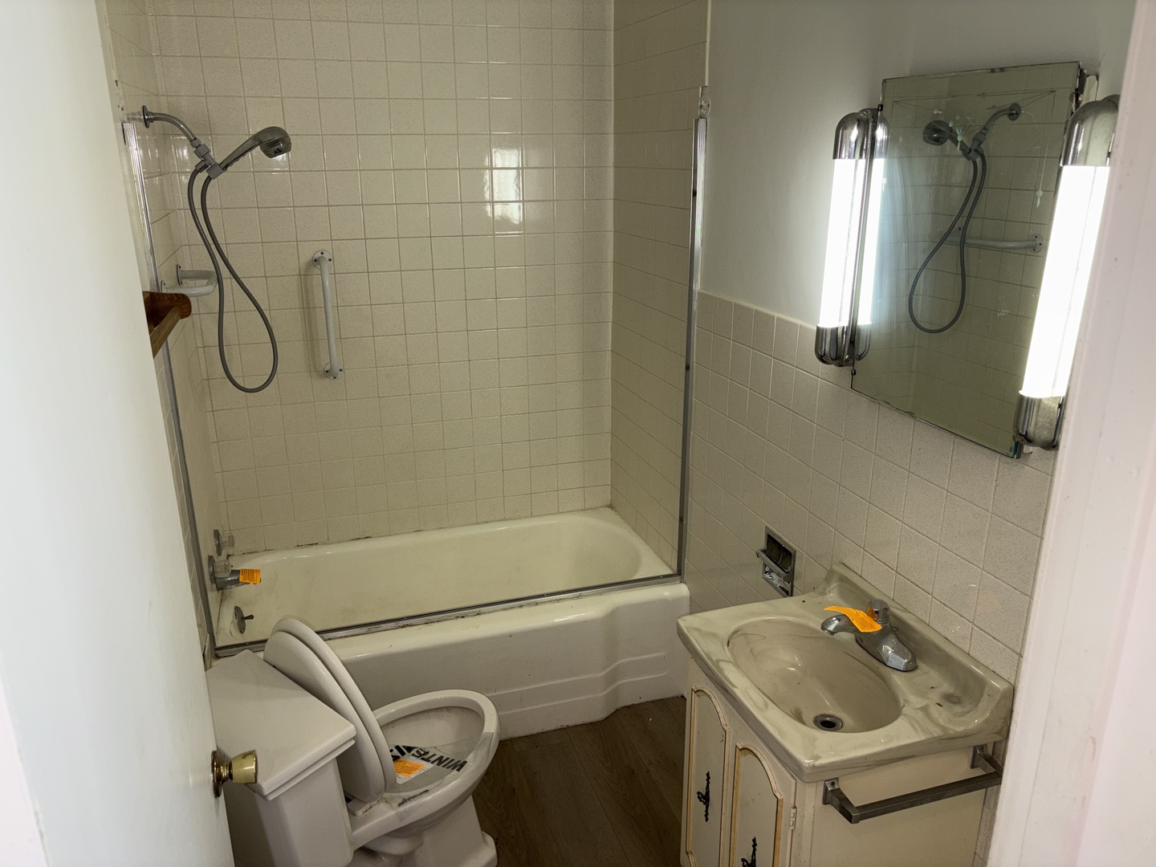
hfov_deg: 67.3
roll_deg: +0.6
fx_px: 868
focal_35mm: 26
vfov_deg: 53.1
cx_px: 578
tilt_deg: -19.7
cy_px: 434
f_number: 1.6
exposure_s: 1/31
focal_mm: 5.96
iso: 40
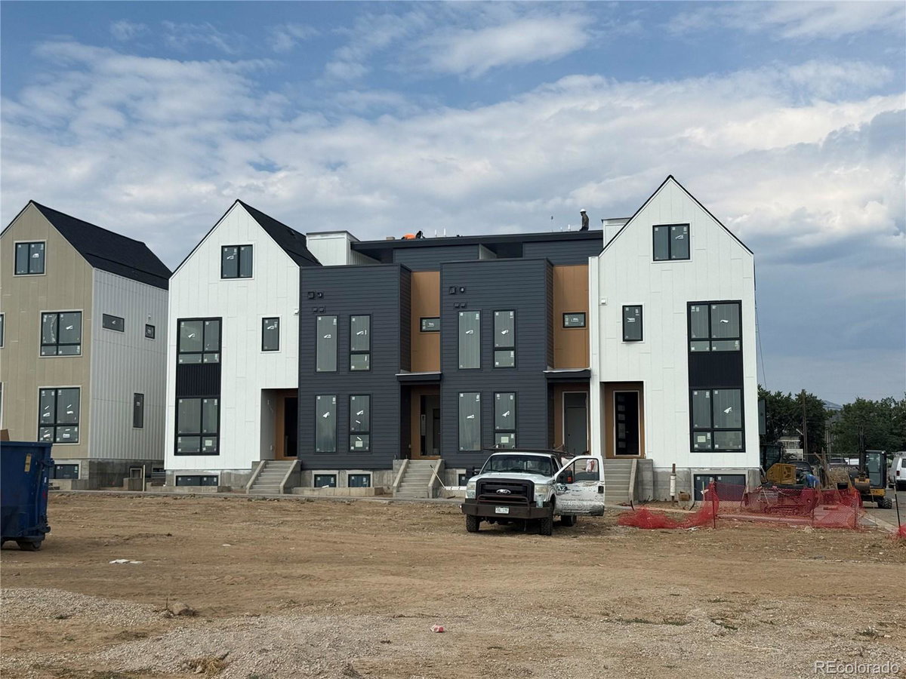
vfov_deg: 30.3
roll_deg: -0.5
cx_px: 453
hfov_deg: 39.7
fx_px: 1256
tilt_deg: +6.3
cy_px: 340
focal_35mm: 48
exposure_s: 1/7143
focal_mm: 6.76
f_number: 1.78
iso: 64
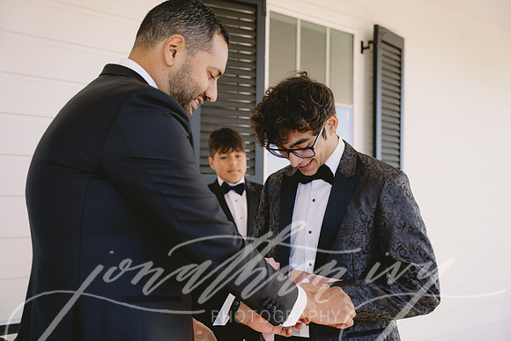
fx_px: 633
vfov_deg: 30.1
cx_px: 256
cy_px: 170
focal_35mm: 45
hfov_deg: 43.9
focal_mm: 44.6
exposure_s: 1/200
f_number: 3.5
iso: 250
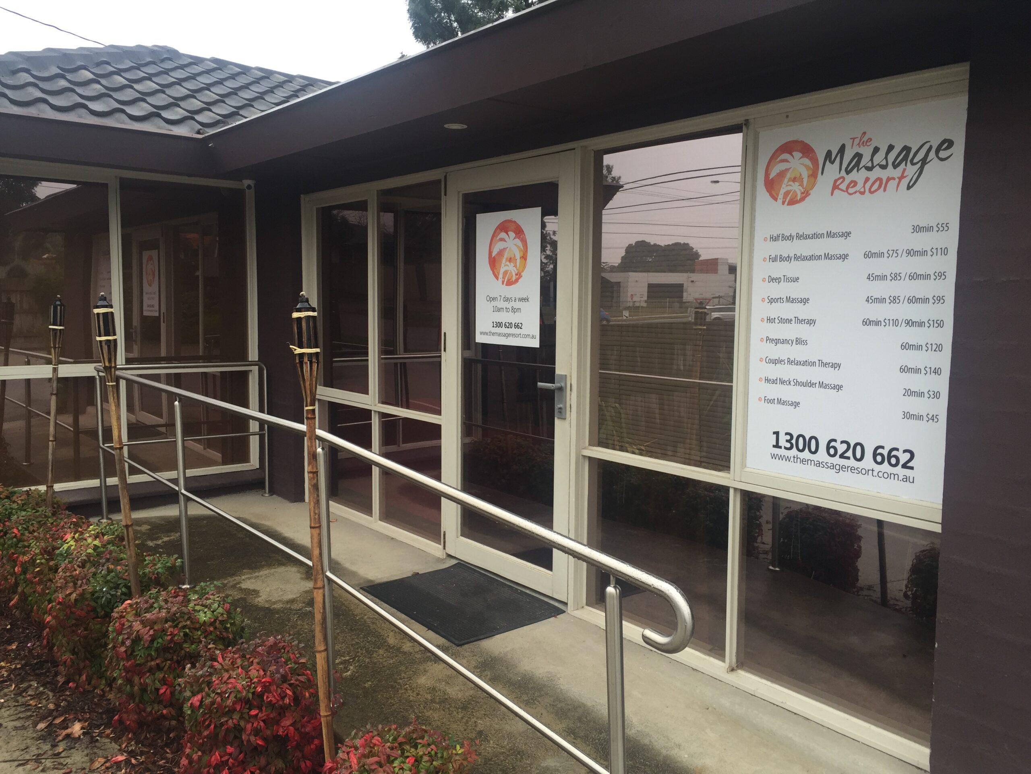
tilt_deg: -4.4
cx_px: 516
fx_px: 864
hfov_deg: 61.7
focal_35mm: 29
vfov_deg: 48.2
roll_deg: -1.1
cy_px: 387
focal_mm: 4.15
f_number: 2.2
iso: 32
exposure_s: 1/162
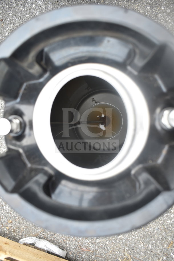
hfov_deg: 41.7
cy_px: 130
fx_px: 228
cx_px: 87
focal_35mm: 32
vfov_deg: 59.5
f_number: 4.5
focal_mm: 21
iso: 200
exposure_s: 1/80
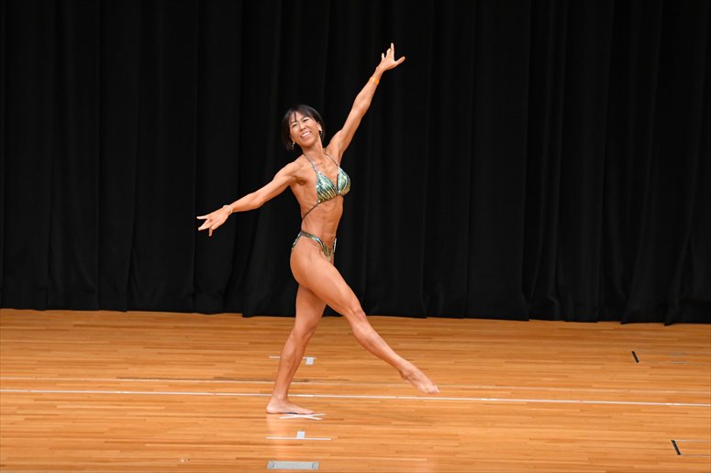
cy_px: 236
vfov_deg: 6.3
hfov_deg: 9.5
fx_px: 4284
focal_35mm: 217
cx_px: 356
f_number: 5.6
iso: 3200
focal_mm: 145
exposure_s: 1/400
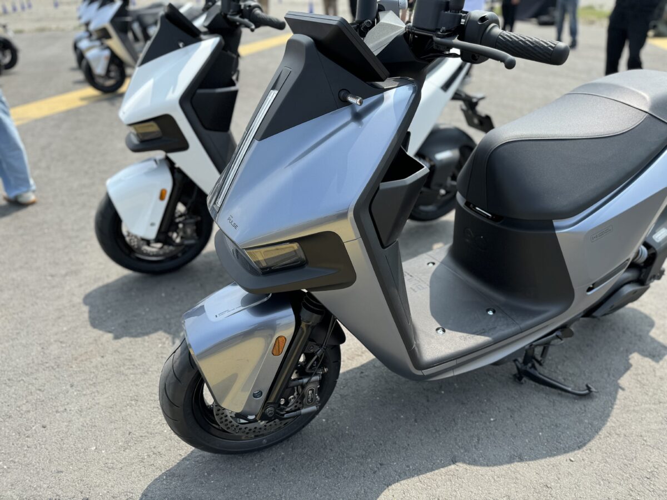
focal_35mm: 24
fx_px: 462
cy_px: 250
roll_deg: +0.5
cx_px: 334
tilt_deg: -30.2
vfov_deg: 56.8
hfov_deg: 71.6
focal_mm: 6.76
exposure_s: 1/2174
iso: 80
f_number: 1.78
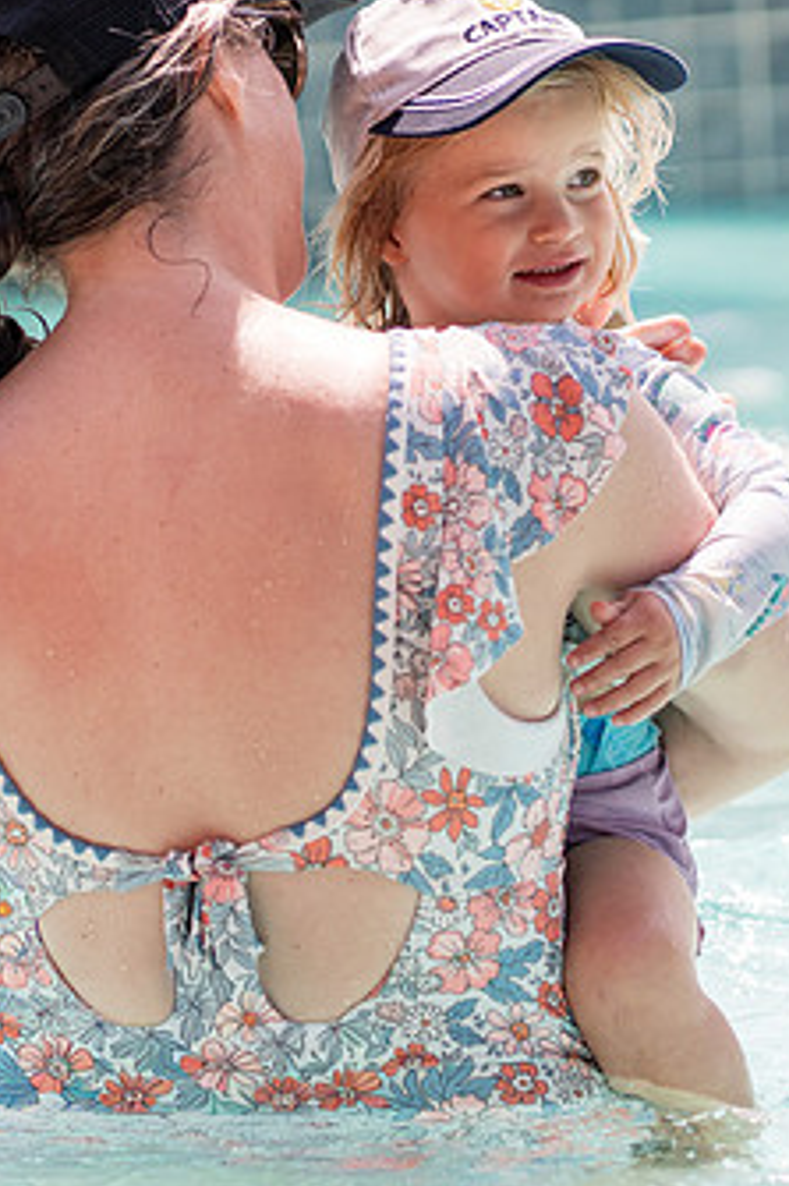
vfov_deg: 10.2
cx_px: 525
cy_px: 383
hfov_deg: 6.8
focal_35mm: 201
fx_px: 6614
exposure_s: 1/4000
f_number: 2.2
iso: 200
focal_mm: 85
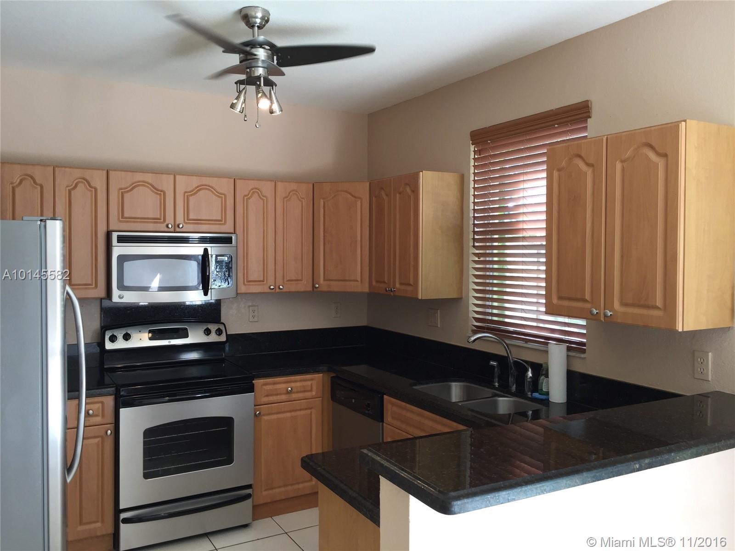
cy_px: 276
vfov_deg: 48.2
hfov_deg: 61.7
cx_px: 368
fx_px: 616
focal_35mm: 29
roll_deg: -2.1
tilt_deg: -2.8
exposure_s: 1/60
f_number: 2.2
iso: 40
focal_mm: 4.15
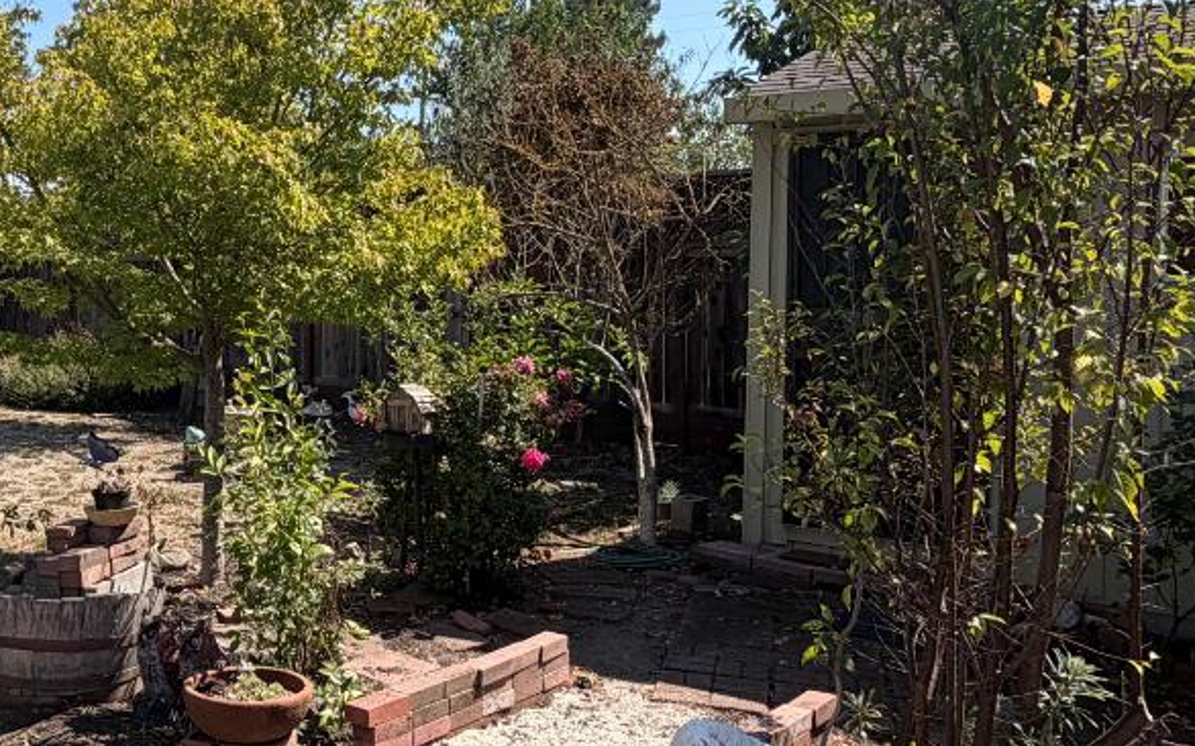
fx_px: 1237
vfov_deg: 33.4
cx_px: 334
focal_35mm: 38
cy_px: 280
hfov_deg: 49.9
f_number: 2.2
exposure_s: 1/770
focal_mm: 2.22
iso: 32
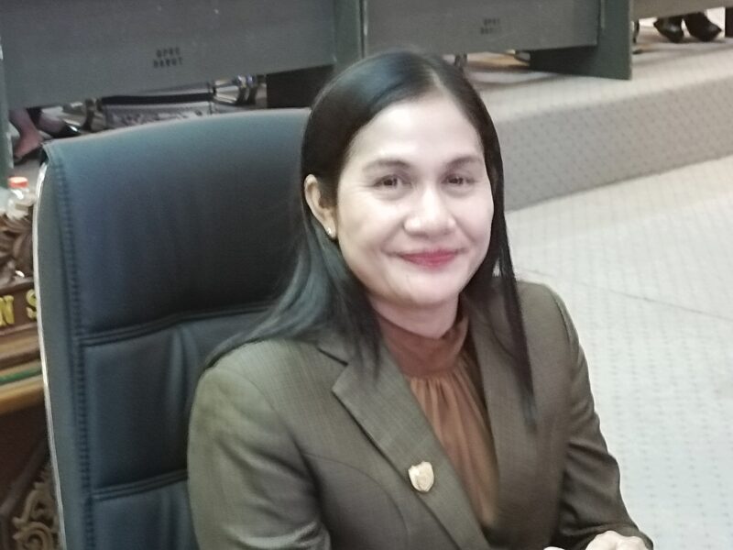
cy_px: 275
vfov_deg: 20.7
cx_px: 366
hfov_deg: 27.4
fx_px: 1503
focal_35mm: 71
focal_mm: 4.74
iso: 2603
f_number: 1.79
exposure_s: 1/17.1
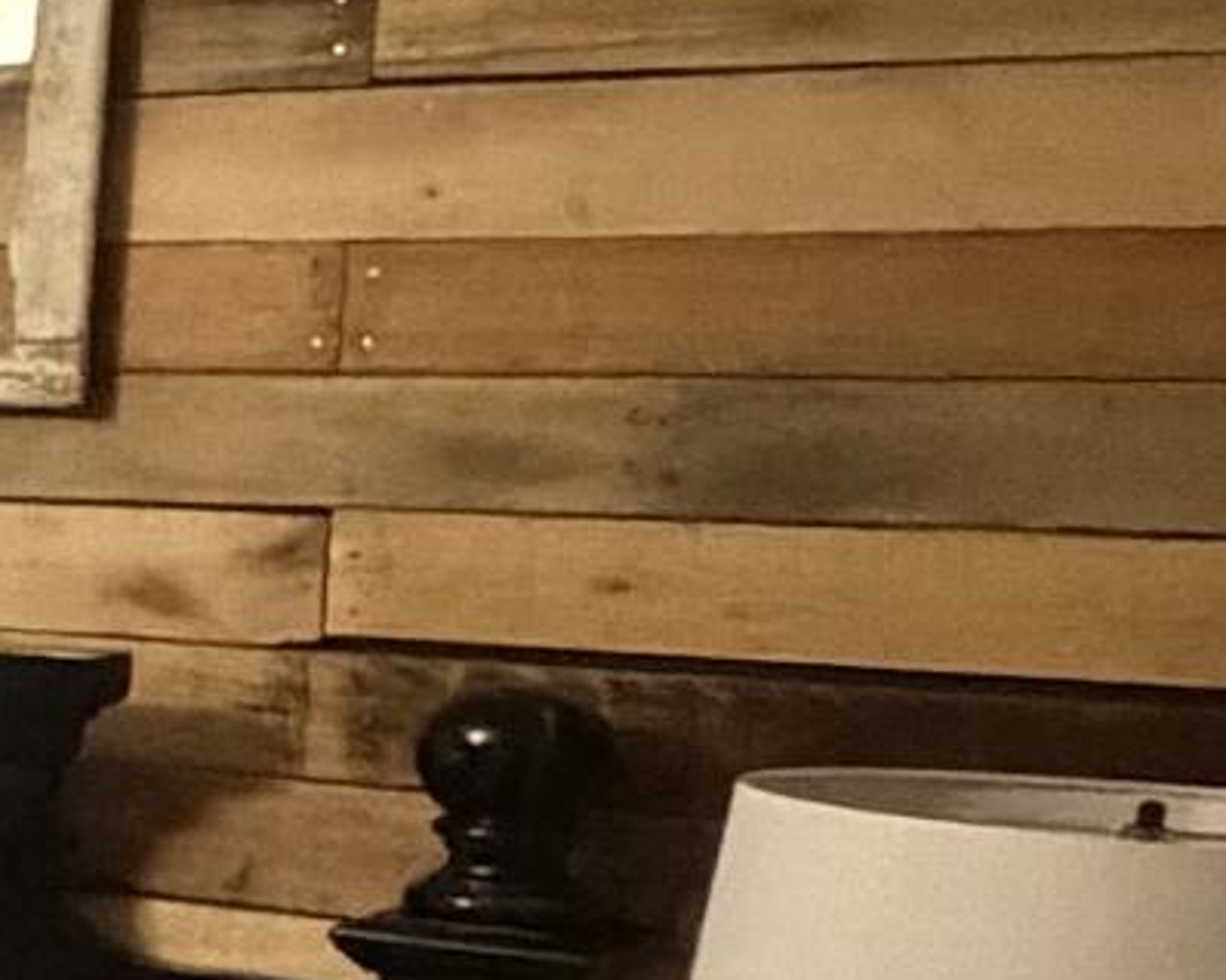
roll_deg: -0.1
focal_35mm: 103
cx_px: -2135
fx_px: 3736
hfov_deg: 12.2
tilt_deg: -4.3
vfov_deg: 14.9
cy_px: 663
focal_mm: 2.22
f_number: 2.2
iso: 1000
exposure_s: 1/60
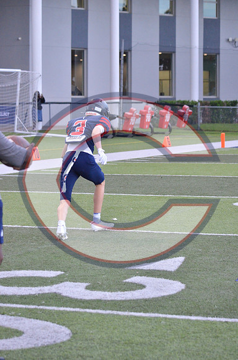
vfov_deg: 19.0
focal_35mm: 108
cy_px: 180
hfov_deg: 12.6
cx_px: 119
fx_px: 1076
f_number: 4.5
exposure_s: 1/500
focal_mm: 72
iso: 2000
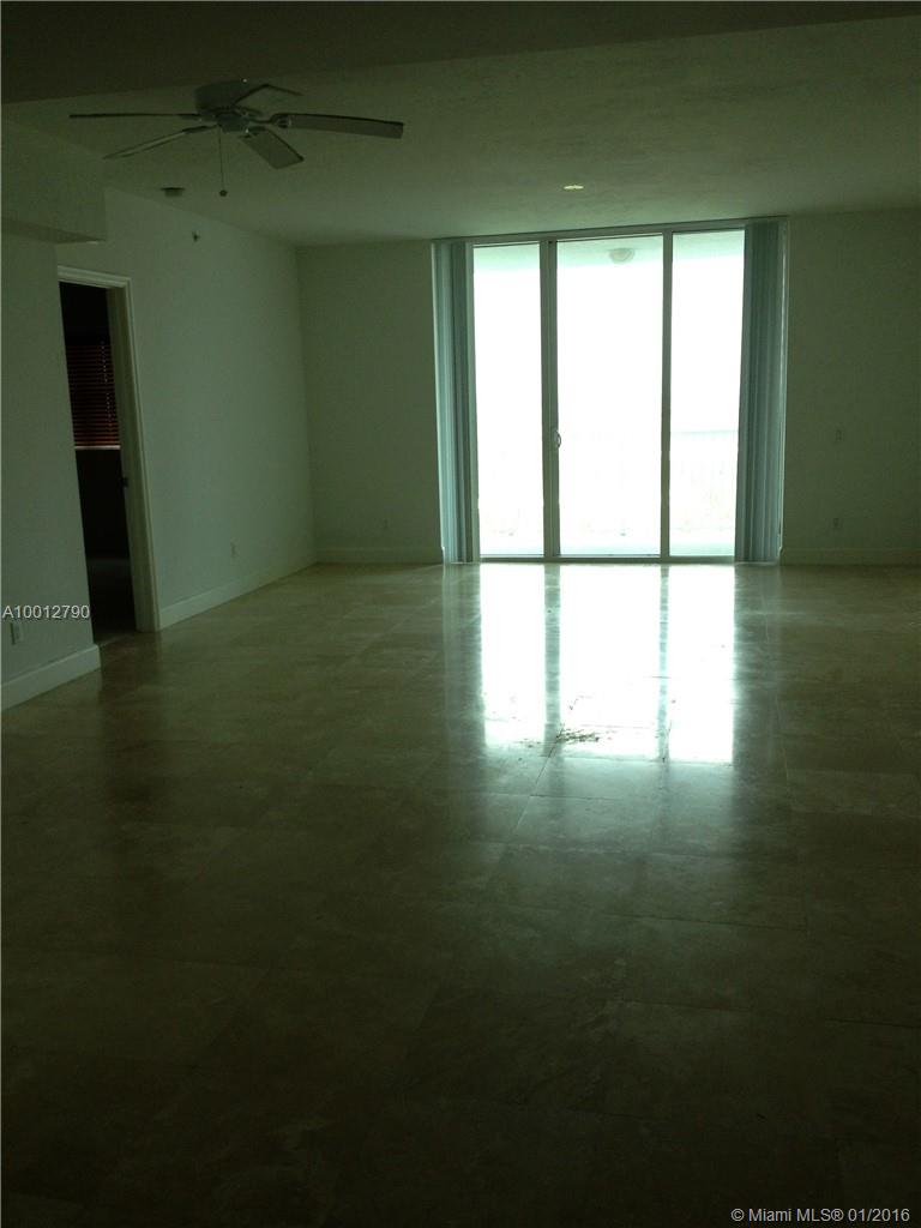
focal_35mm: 35
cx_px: 460
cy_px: 614
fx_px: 1242
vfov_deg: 52.6
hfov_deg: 40.7
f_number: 2.4
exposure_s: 1/210
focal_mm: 4.28
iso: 80
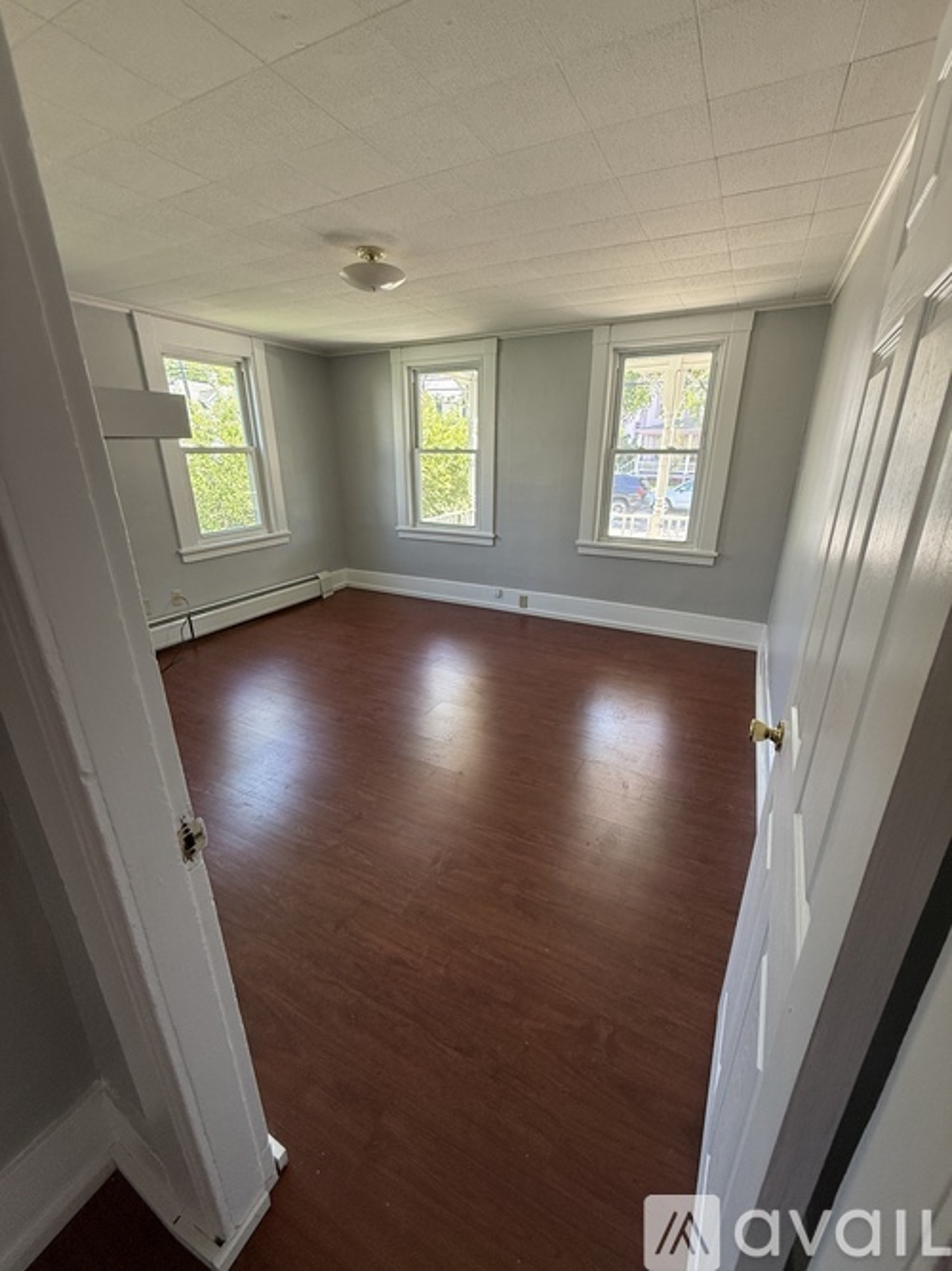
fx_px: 514
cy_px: 636
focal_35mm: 14
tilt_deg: -19.2
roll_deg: -0.1
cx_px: 476
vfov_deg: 102.1
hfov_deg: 85.7
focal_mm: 2.22
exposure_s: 1/99
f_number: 2.2
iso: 200
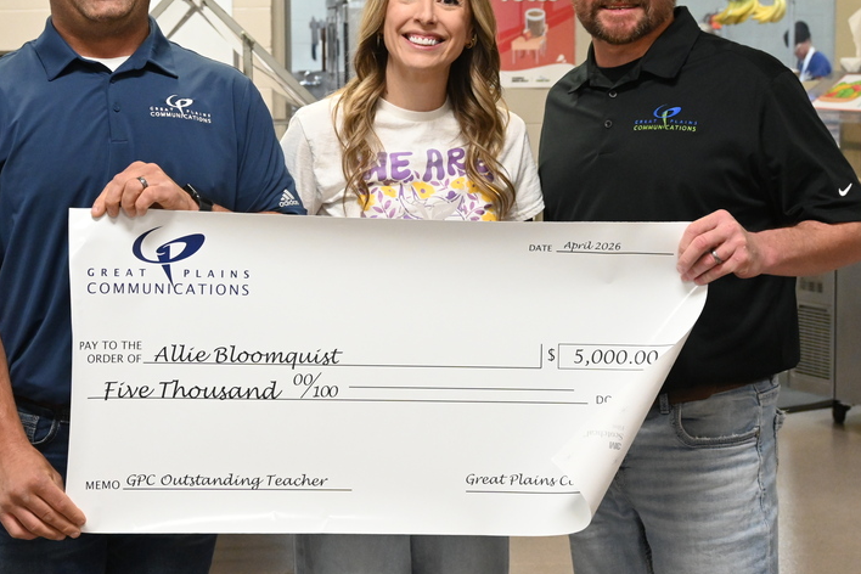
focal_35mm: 68
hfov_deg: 29.4
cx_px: 345
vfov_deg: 19.9
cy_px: 196
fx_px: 1635
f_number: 5
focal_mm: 31.5
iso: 2800
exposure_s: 1/125
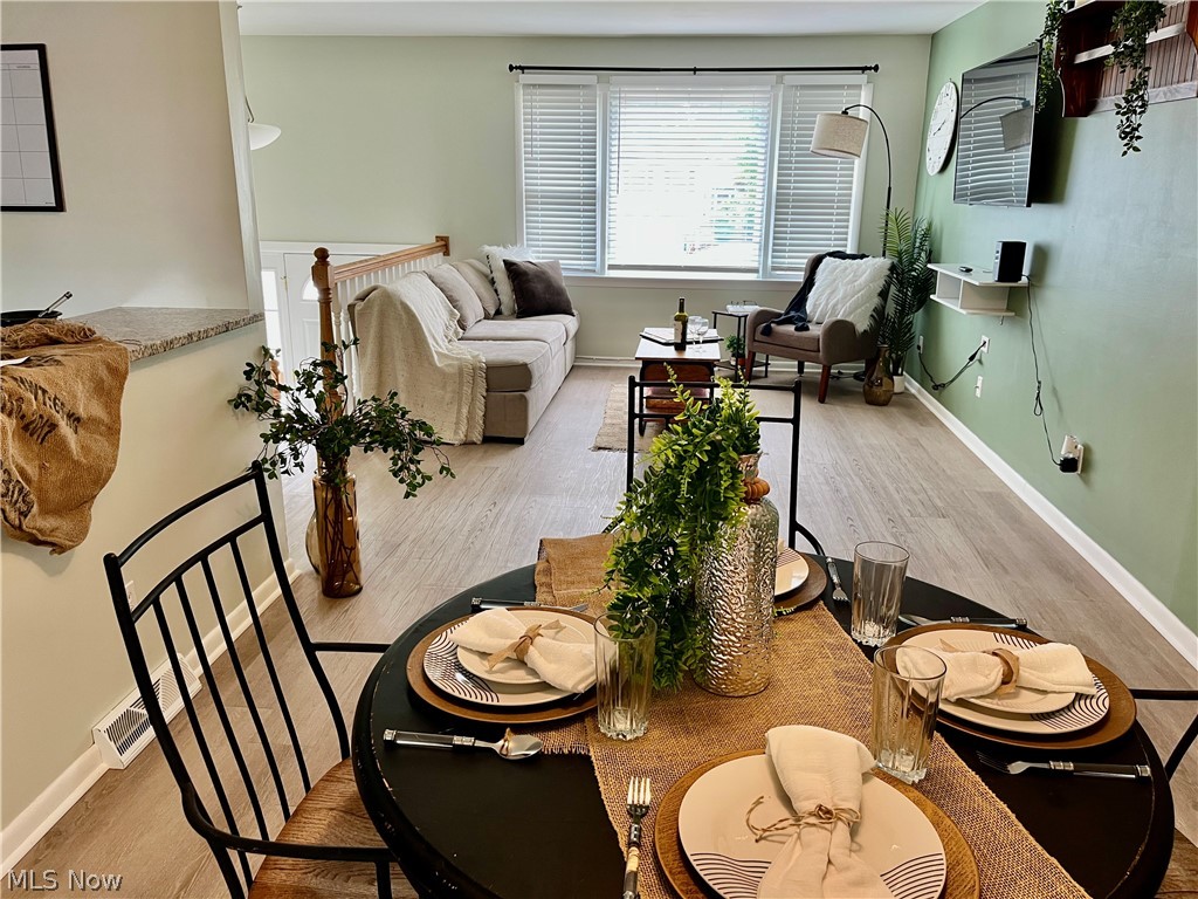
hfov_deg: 67.3
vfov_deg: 53.1
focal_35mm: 26
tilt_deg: -16.4
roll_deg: -0.5
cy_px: 450
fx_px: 900
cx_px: 599
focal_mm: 5.1
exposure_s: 1/60
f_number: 1.6
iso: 80
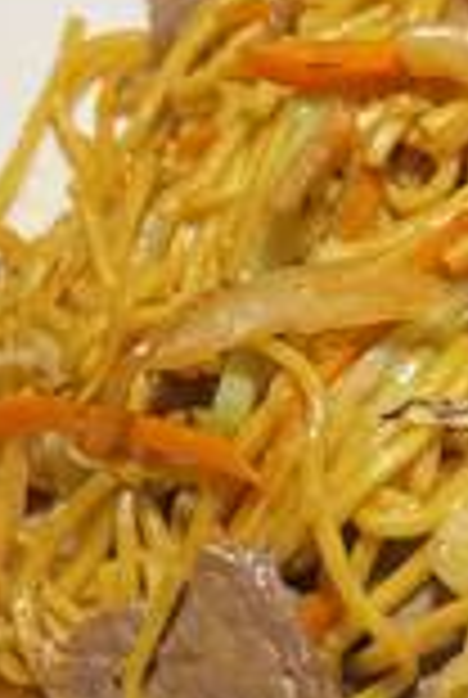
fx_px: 1980
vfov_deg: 19.8
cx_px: 580
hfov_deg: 13.1
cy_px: 563
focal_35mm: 102
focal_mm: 4.2
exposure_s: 1/60
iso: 64
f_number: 1.6
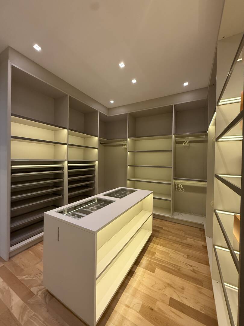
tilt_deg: +1.3
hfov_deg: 85.7
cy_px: 163
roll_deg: -0.9
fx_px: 132
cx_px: 122
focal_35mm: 14
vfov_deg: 102.1
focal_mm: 2.22
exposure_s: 1/120
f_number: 2.2
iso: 320
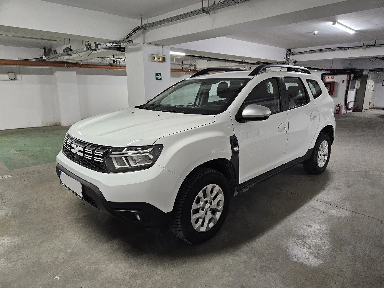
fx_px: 255
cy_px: 144
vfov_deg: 58.9
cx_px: 192
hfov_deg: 73.9
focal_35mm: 23
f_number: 1.8
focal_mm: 5.4
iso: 500
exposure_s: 1/101
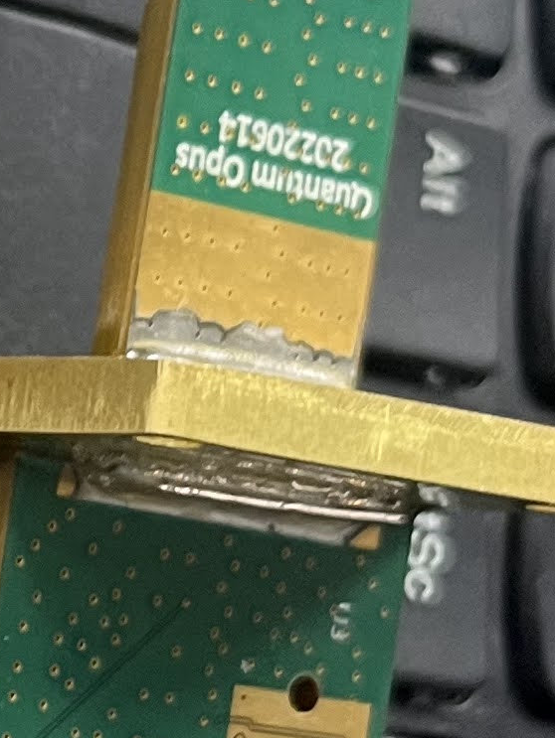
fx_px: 3012
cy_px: 523
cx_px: -278
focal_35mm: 141
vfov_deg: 14.0
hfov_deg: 10.2
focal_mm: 5.1
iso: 160
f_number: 1.6
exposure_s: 1/41
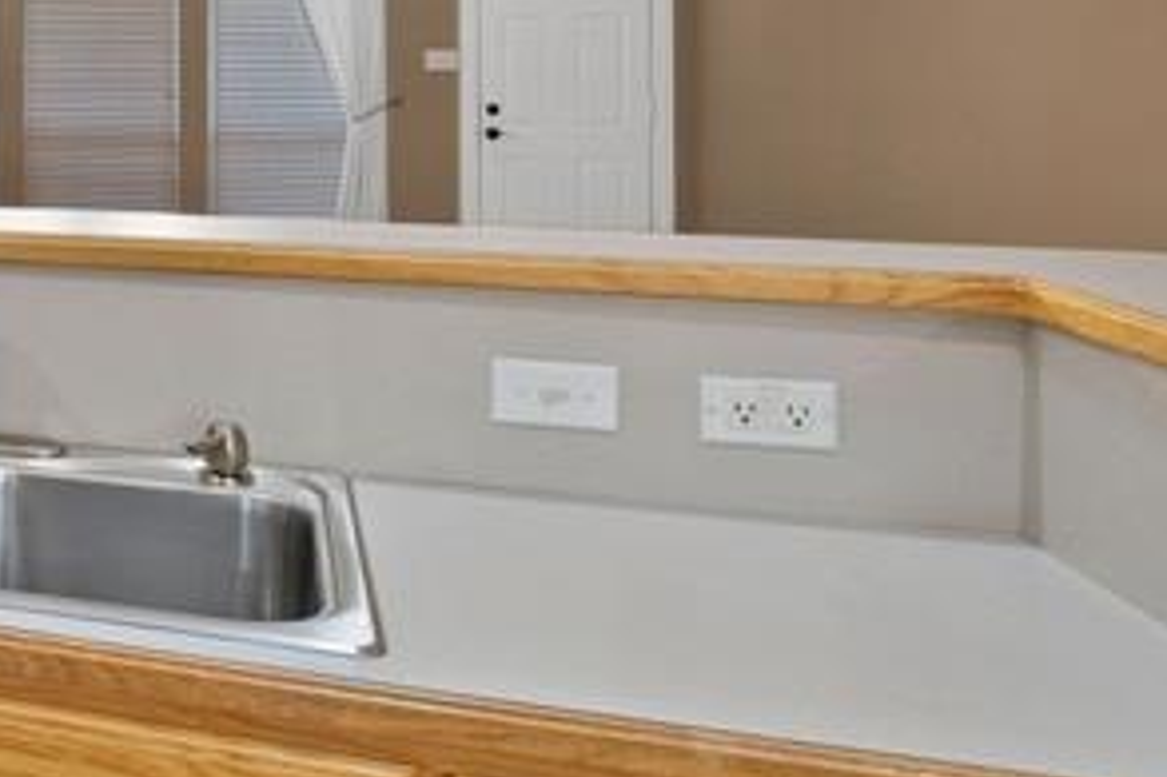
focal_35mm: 42
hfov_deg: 32.3
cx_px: -418
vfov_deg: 30.4
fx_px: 1361
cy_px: 72
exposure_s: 1/4
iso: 640
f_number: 9
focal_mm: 12
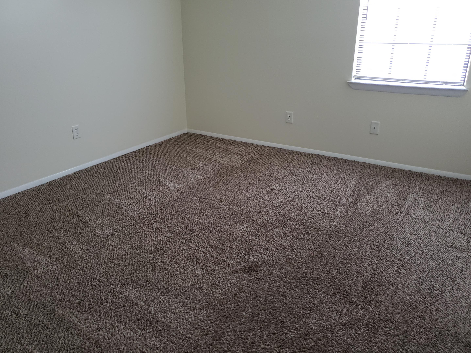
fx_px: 367
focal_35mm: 27
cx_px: 235
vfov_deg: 51.4
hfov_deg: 65.3
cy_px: 174
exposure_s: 1/26
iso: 250
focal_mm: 4.3
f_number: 1.5
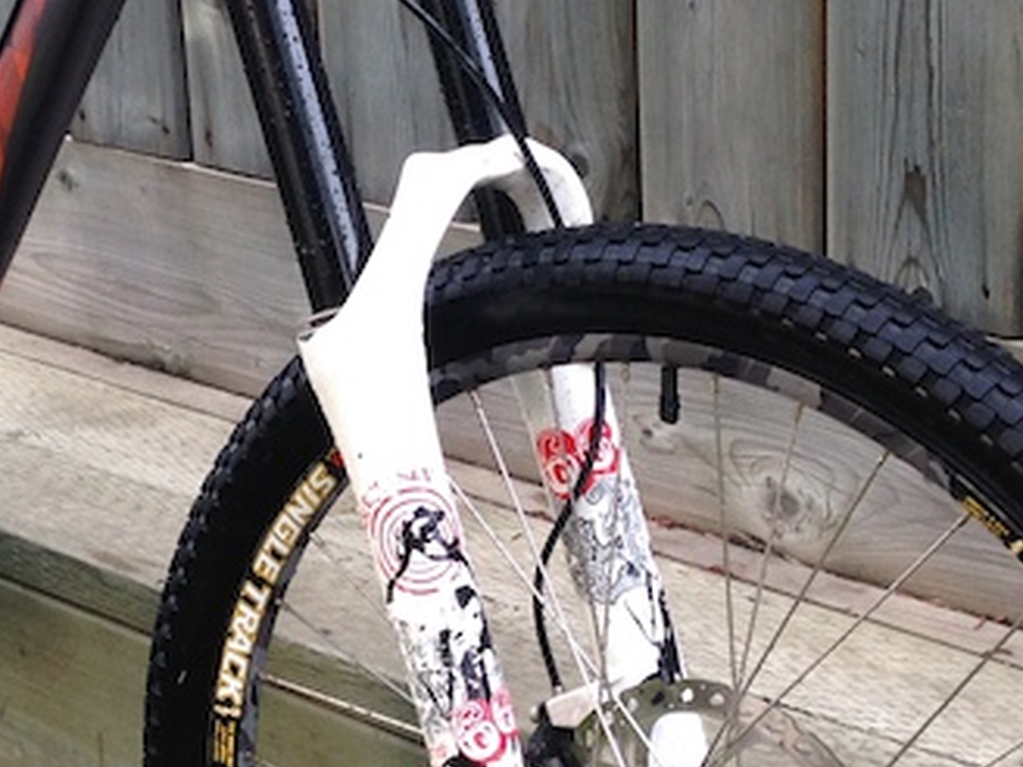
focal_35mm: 103
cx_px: 256
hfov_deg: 18.9
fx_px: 3044
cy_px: 349
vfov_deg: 14.4
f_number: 2.4
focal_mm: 4.12
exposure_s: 1/60
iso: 64
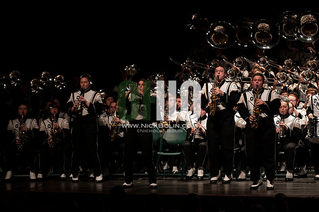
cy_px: 106
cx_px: 160
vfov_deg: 6.9
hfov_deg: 10.3
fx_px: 1771
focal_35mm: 200
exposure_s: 1/500
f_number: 2.8
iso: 1250
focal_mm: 200
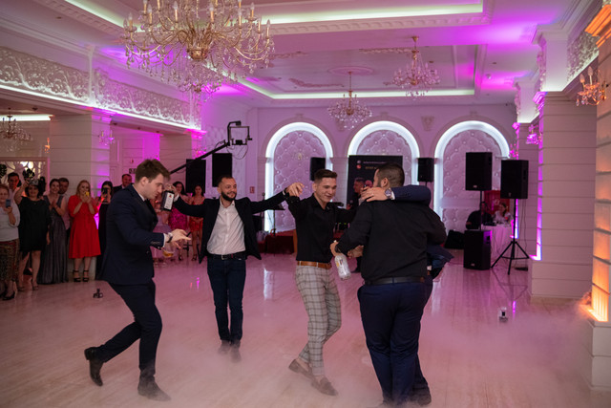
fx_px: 594
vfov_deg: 37.9
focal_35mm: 35
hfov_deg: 54.4
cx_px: 306
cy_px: 204
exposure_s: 1/125
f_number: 1.8
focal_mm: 23
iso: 1250
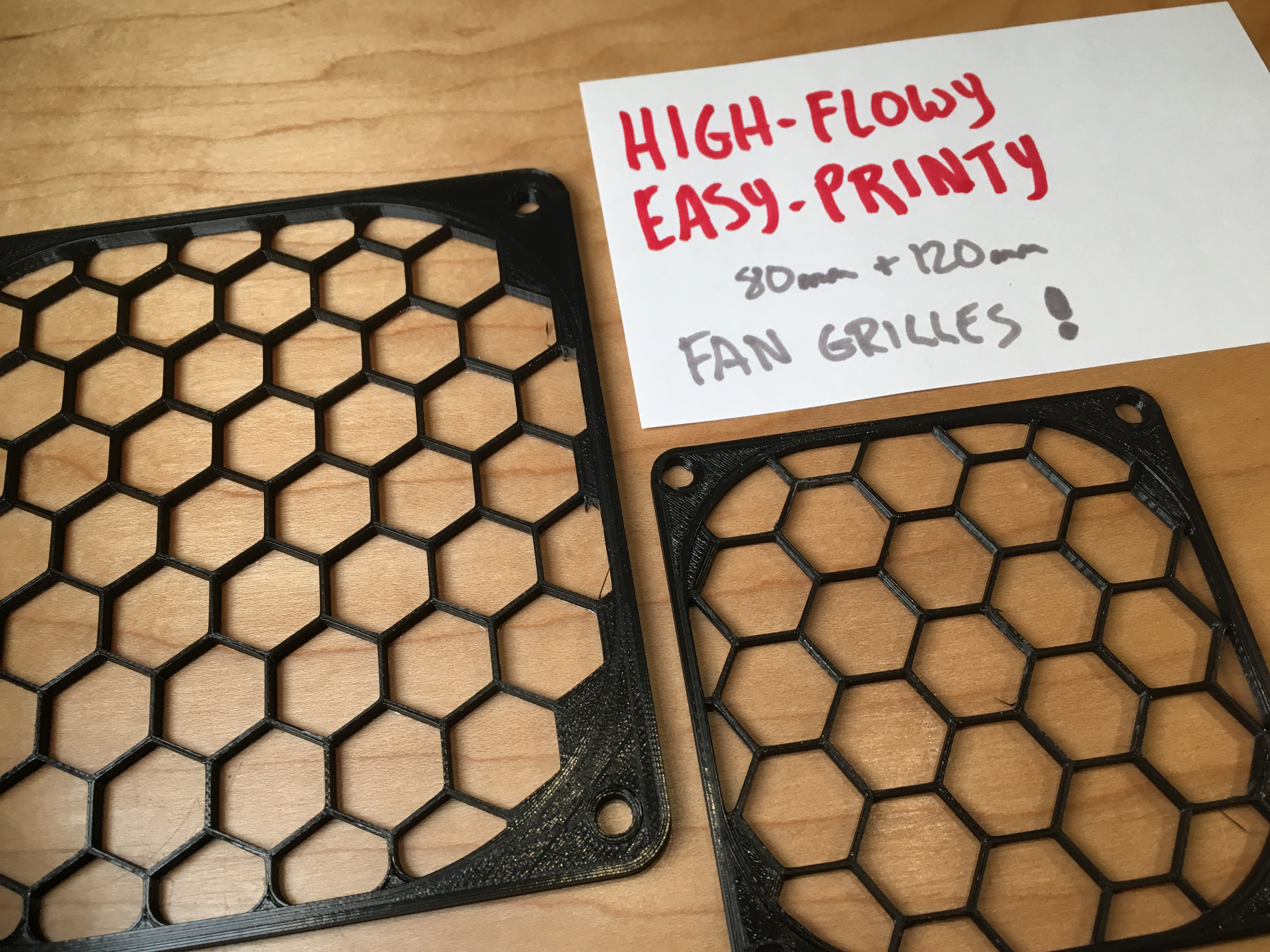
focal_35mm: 29
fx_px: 1064
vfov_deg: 48.2
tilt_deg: -62.7
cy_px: 476
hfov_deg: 61.7
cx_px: 635
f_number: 2.2
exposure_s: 1/30
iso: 32
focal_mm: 4.15
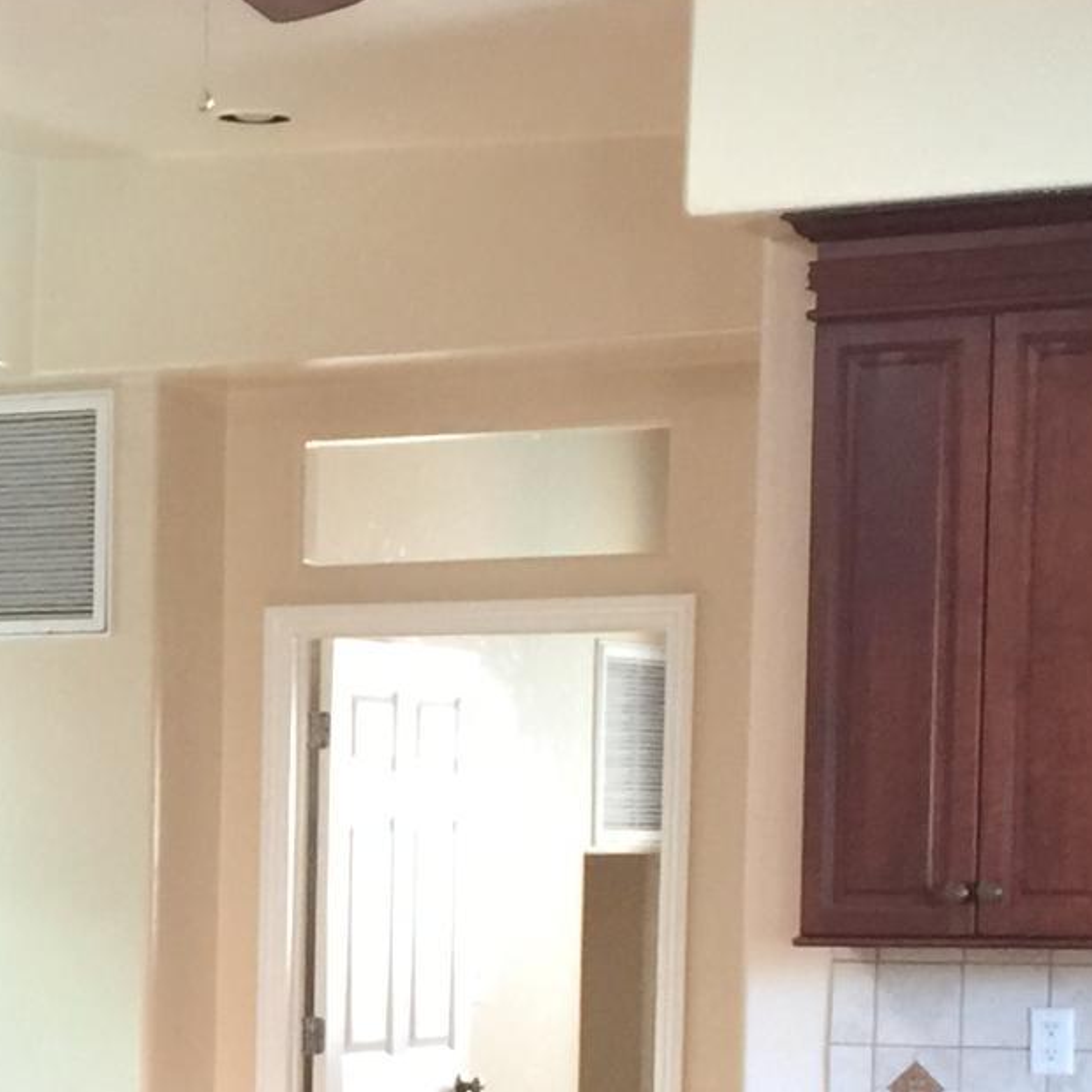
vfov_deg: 13.8
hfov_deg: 13.4
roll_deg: -0.6
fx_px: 4426
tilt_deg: -3.3
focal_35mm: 124
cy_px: 1171
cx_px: -470
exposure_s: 1/15
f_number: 2.2
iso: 64
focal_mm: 4.15
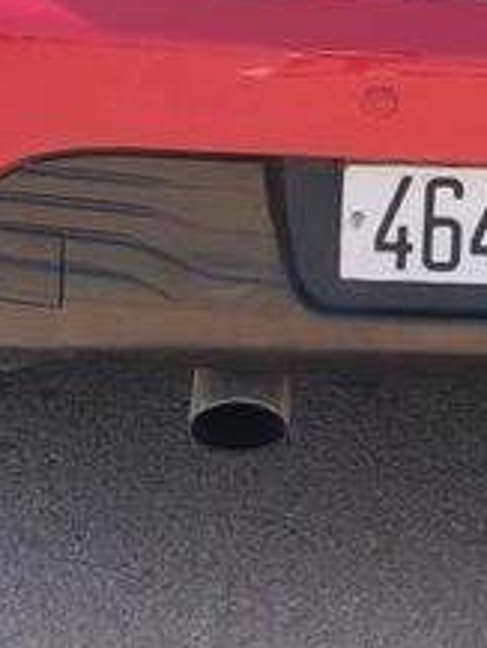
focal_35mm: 144
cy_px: -76
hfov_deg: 10.2
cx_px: 517
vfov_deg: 13.4
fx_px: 2699
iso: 100
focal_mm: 5.25
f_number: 1.75
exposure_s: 1/673
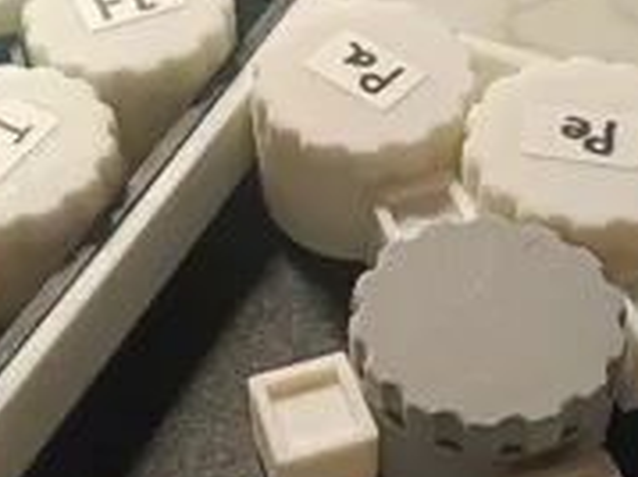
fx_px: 1068
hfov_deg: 33.2
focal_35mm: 58
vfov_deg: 25.1
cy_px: 320
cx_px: 264
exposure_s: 1/33.3
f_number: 1.75
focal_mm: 5.25
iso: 400
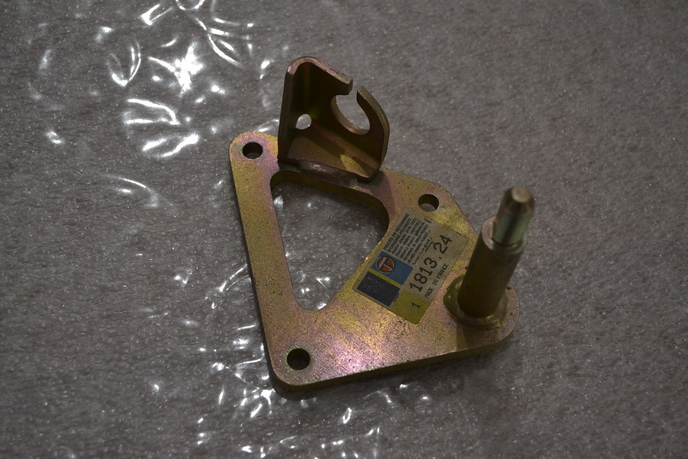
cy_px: 230
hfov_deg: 43.6
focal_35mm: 45
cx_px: 344
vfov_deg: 29.9
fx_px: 860
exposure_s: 1/60
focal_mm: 30
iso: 2200
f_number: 4.5
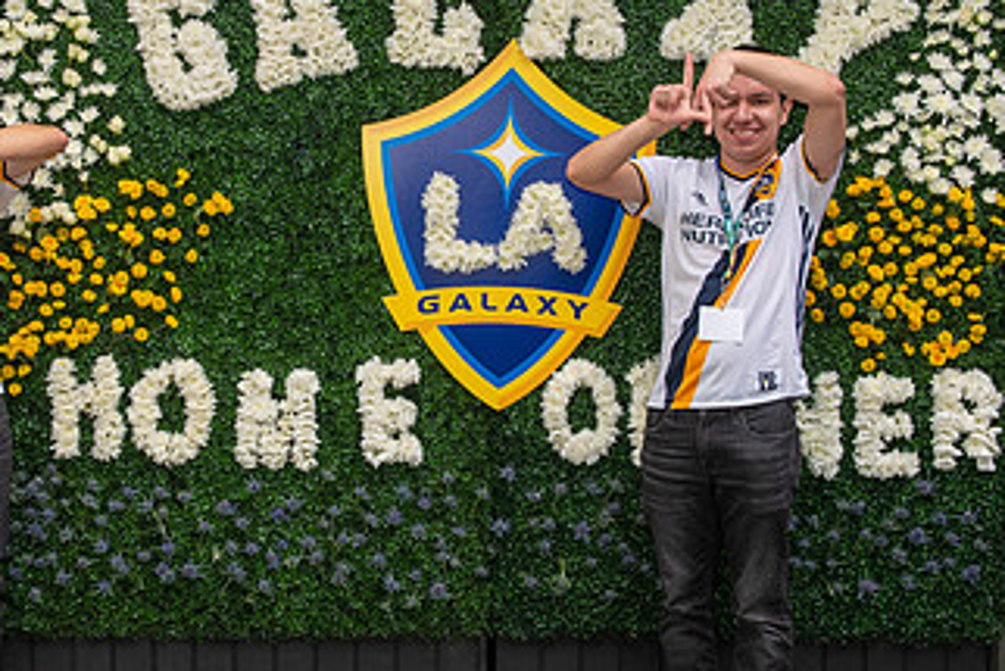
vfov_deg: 21.6
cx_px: 353
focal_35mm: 63
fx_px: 1759
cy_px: 279
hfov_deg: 31.7
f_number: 6.3
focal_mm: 35
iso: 500
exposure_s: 1/160
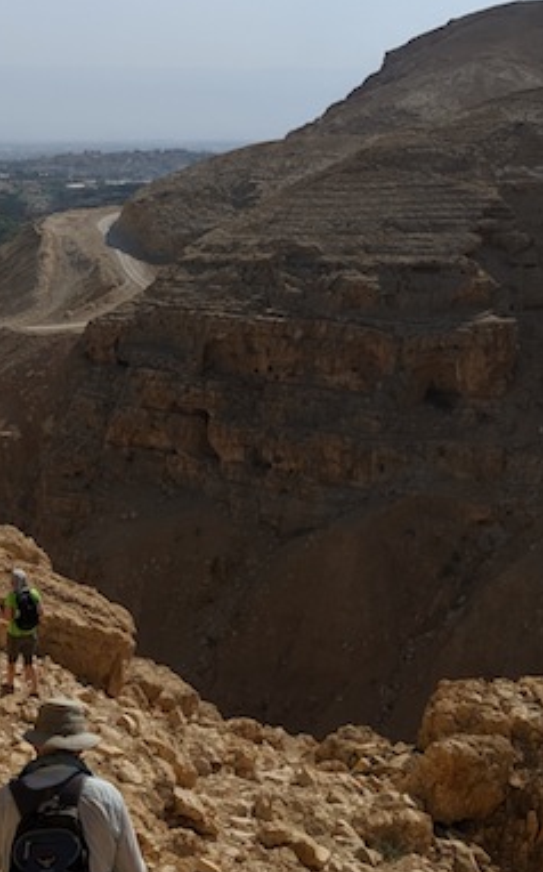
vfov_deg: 34.0
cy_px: 463
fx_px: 1424
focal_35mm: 60
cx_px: 78
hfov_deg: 21.2
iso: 72
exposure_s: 1/7812
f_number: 1.8
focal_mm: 4.44
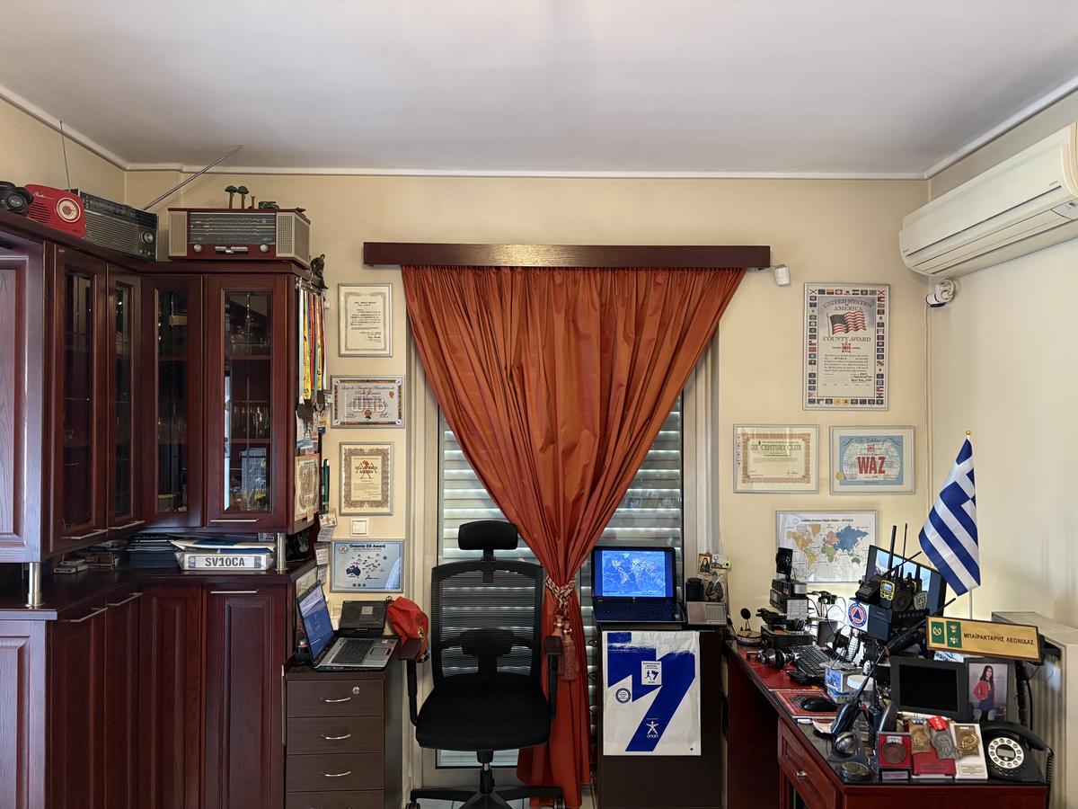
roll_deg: +0.2
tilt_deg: +0.3
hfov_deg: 67.3
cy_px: 404
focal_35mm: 26
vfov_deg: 53.1
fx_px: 810
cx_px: 539
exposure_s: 1/33
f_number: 1.6
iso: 400
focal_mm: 5.96
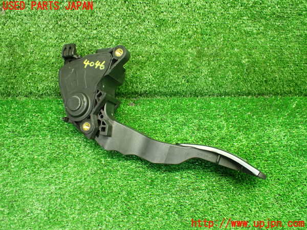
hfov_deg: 60.0
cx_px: 154
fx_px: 266
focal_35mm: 30
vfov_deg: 46.8
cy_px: 115
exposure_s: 1/80
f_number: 2.3
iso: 800
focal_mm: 5.4
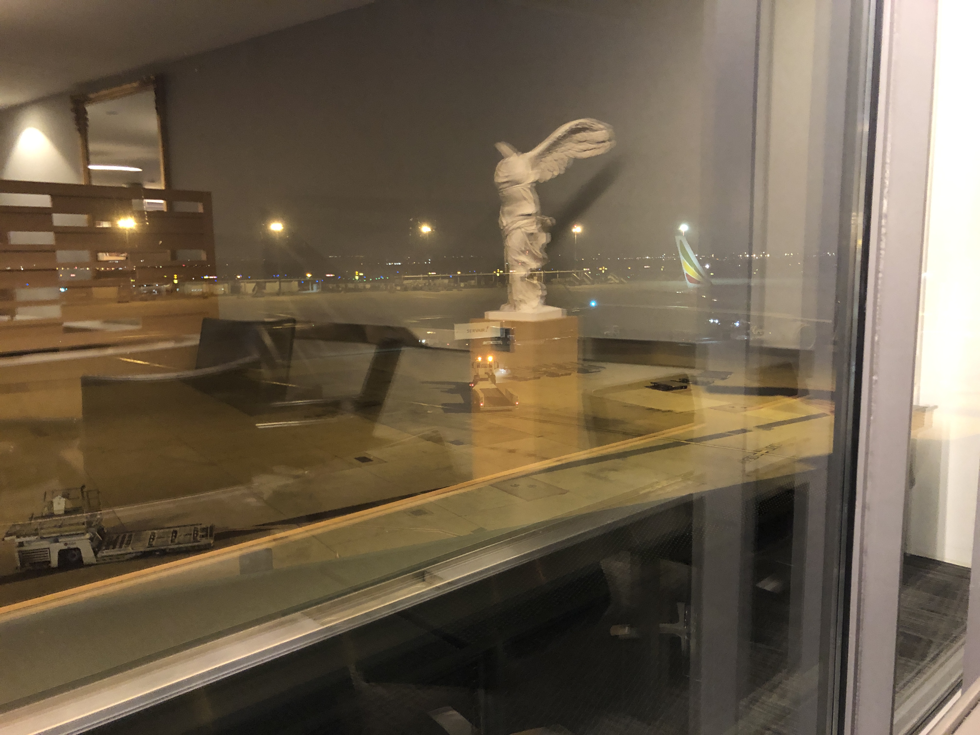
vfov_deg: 49.7
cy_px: 368
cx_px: 490
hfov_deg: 63.4
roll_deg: +1.4
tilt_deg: -9.1
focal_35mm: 28
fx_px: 793
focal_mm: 3.99
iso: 100
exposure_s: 1/5
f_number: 1.8
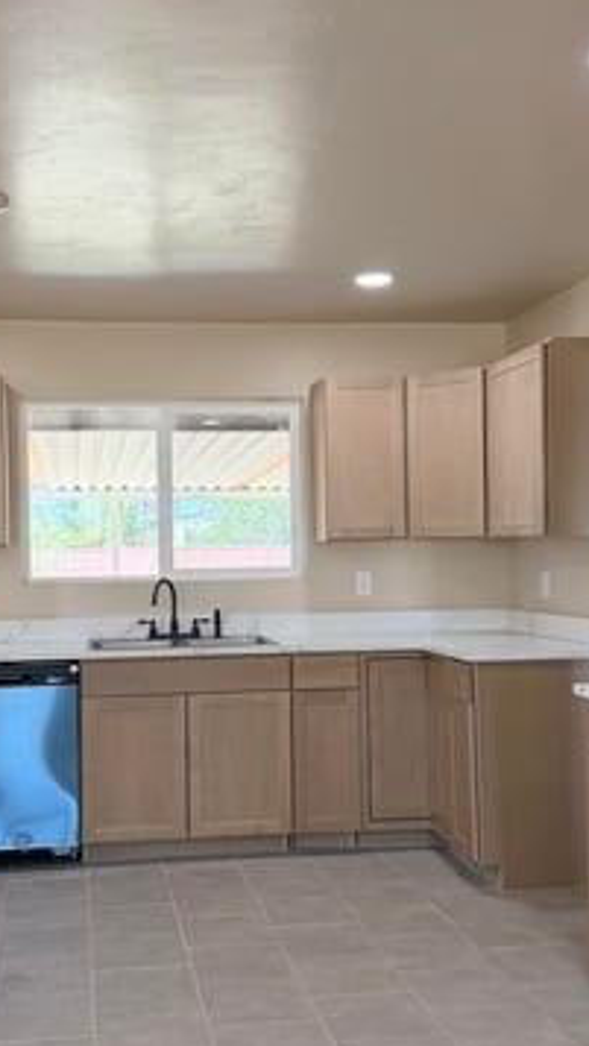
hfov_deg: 28.9
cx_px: 220
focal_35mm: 41
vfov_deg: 49.4
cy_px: 554
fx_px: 1138
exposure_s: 1/207
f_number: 1.78
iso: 160
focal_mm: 6.76
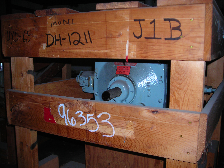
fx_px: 246
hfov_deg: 49.0
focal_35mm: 38
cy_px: 84
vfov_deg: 37.7
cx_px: 112
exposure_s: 1/60.1
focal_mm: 6.3
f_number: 3.2
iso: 50
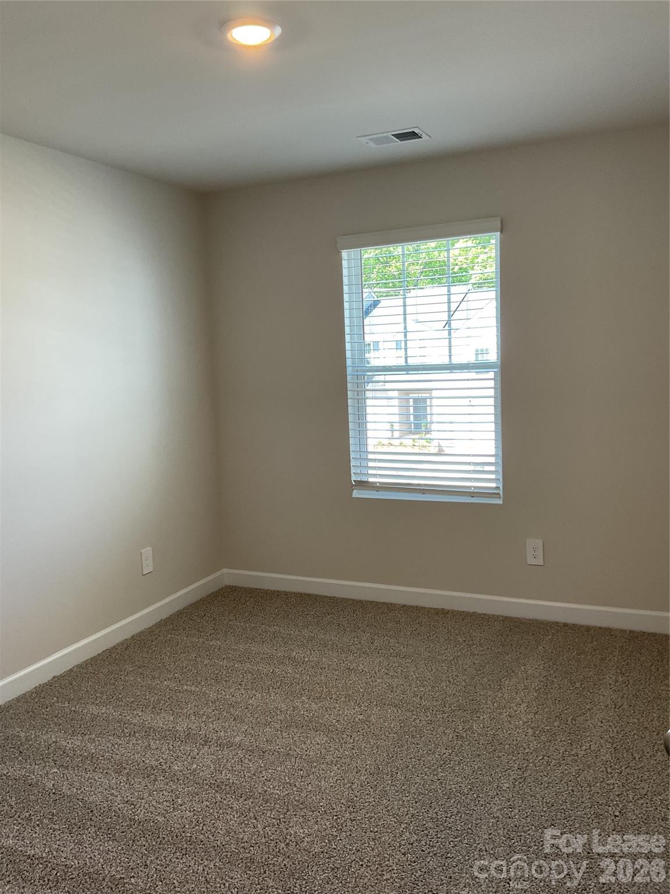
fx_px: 748
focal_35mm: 29
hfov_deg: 48.2
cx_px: 335
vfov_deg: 61.7
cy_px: 447
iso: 40
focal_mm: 3
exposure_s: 1/60
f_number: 1.8
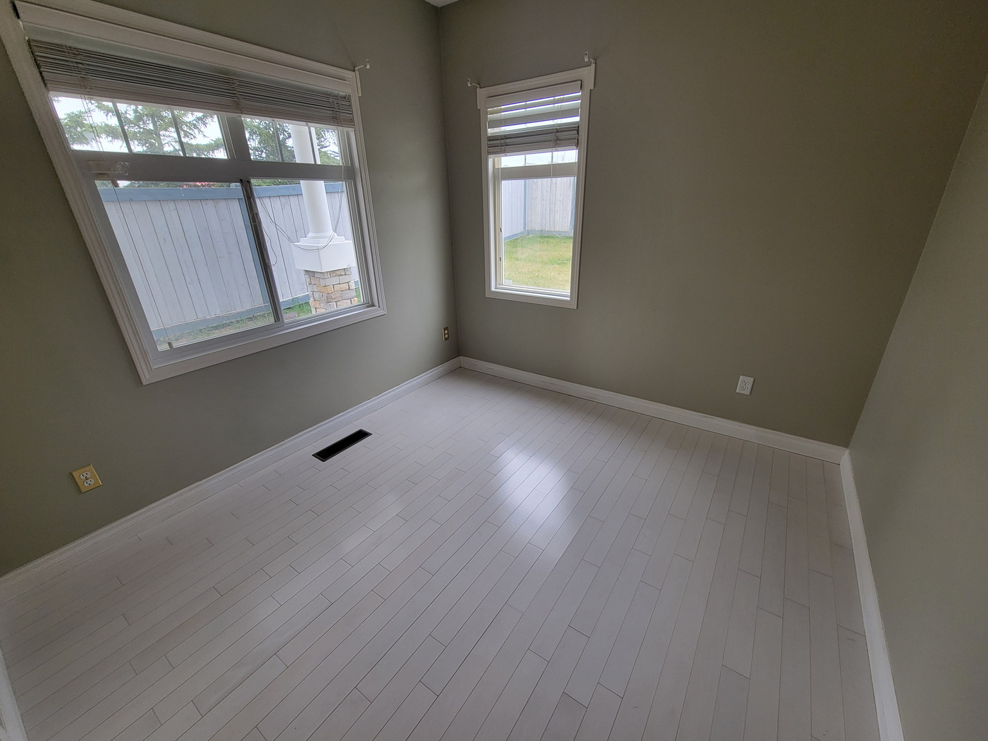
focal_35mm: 13
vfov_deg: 89.9
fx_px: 371
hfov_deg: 106.2
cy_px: 370
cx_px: 494
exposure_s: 1/120
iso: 100
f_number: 2.2
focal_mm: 2.2
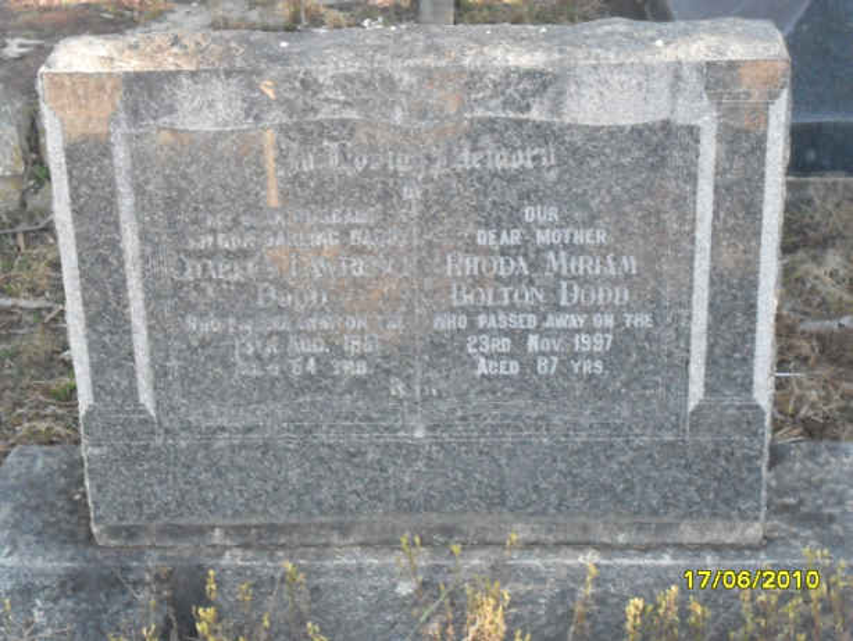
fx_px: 1553
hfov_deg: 30.7
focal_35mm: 63
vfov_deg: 23.3
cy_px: 320
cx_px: 426
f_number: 5.6
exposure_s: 1/60
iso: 320
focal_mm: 11.2
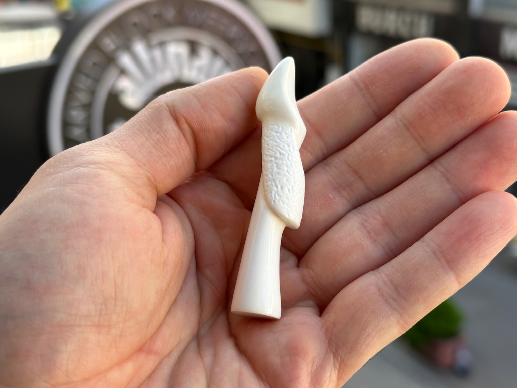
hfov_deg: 39.7
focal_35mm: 48
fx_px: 717
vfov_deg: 30.3
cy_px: 194
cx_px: 258
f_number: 1.78
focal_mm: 6.86
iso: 64
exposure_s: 1/411
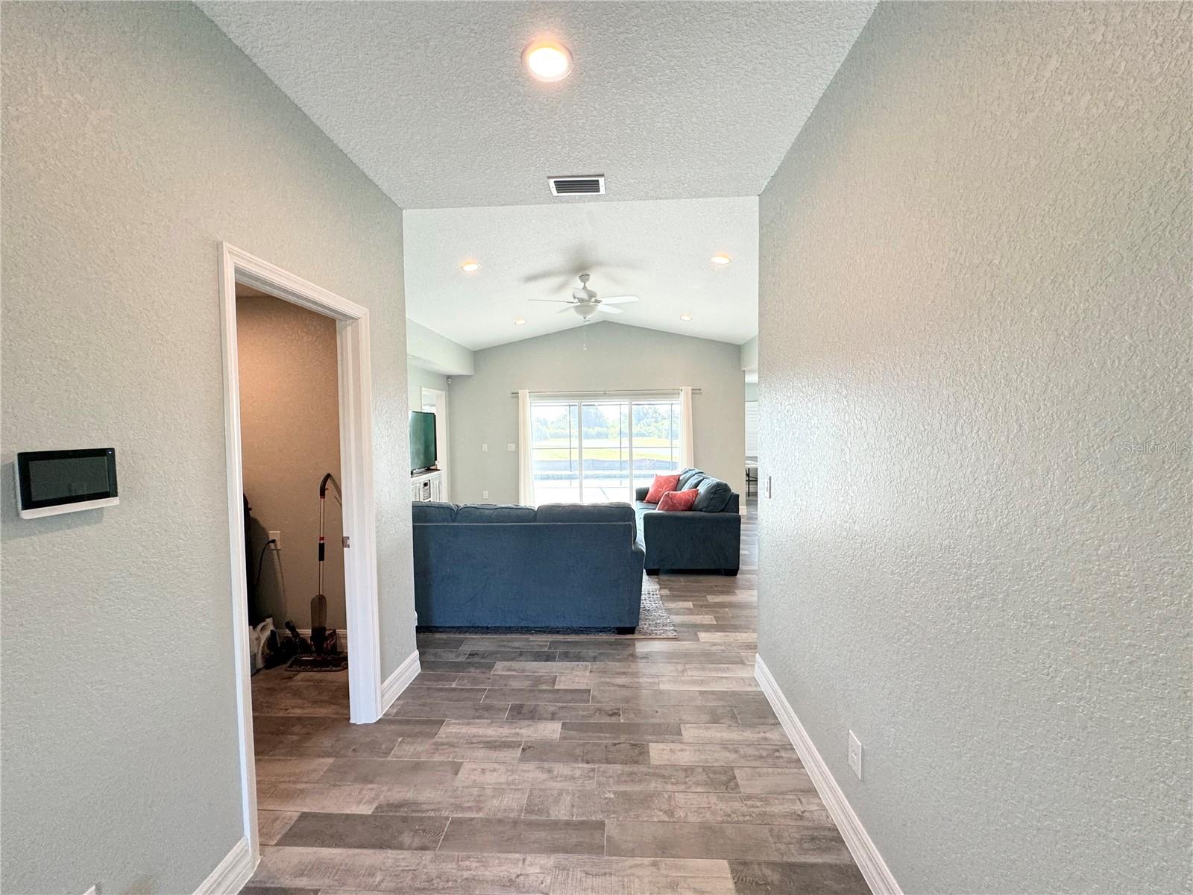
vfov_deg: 85.7
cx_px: 596
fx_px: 482
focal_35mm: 14
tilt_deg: -2.0
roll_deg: +0.6
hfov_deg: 102.1
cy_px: 448
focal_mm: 2.22
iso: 100
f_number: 2.2
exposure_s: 1/120
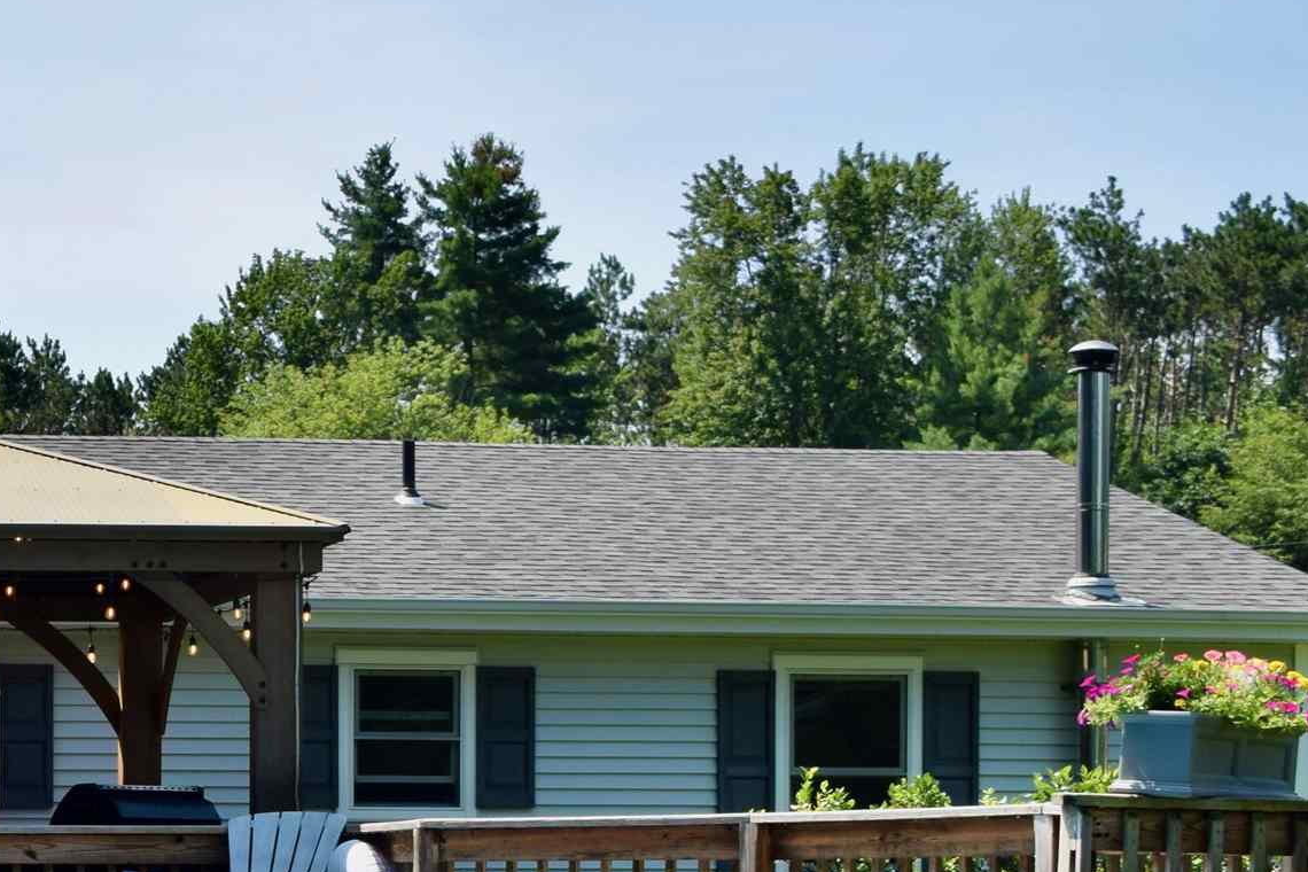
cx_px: -267
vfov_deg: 13.8
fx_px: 3524
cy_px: 959
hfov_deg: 19.7
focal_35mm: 97
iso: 200
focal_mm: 24
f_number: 7.1
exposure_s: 1/640
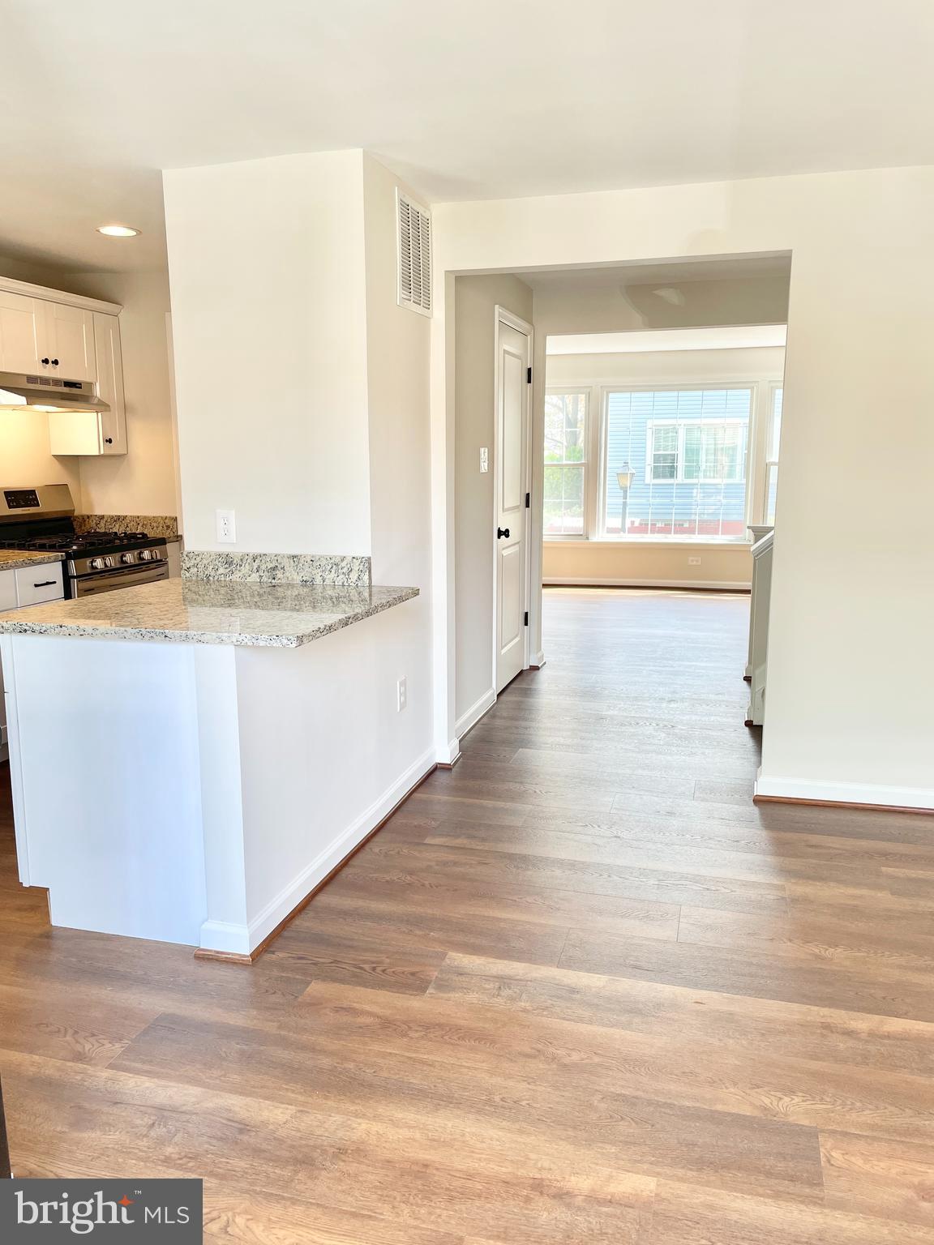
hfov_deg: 53.1
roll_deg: +0.2
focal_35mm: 26
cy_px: 622
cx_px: 467
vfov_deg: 67.3
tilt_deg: -9.6
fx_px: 935
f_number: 1.6
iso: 40
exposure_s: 1/120
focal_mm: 4.2
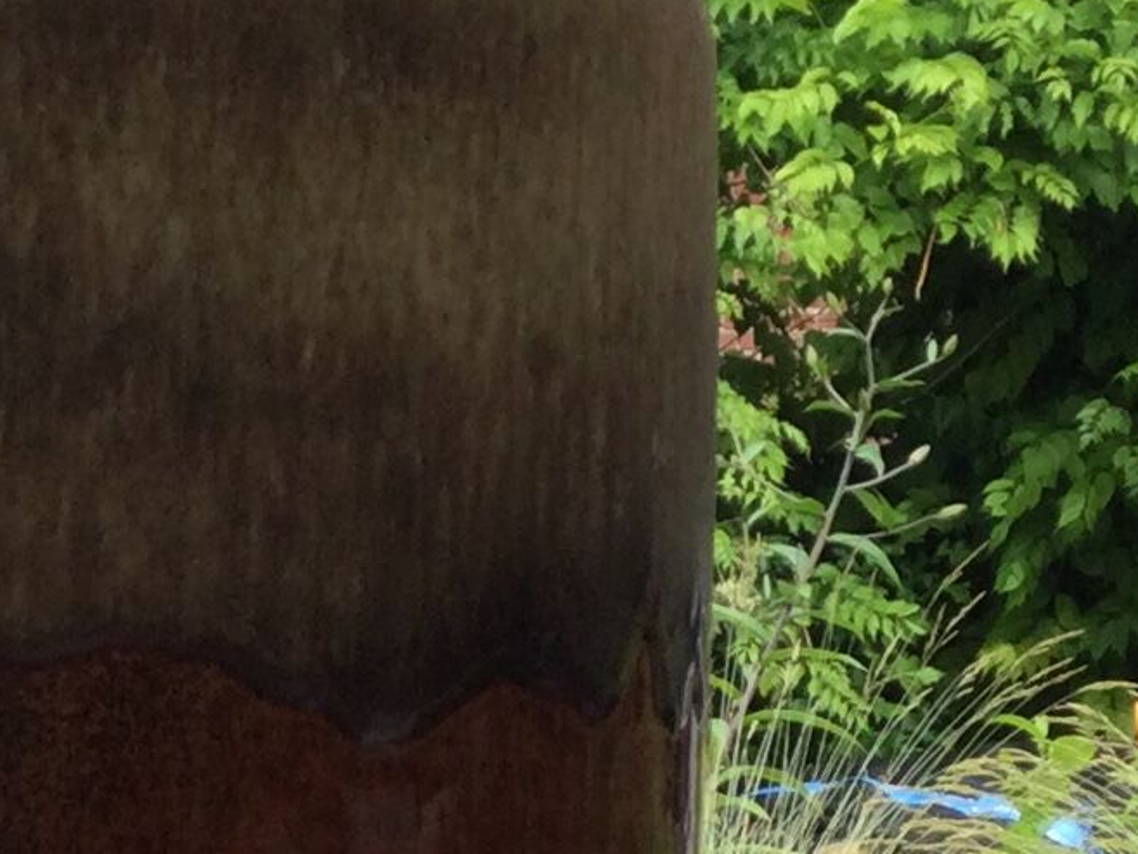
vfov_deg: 9.4
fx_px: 5064
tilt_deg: -11.4
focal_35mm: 154
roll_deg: +0.2
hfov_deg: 12.6
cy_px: 1200
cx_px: -88
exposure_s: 1/248
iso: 25
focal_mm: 3.3
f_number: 2.4
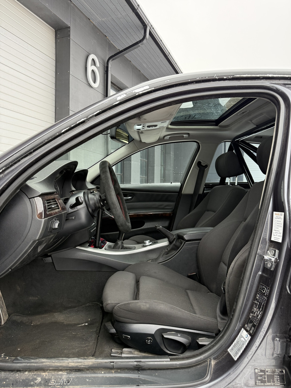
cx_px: 146
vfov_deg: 71.6
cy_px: 194
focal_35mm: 24
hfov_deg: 56.8
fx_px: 269
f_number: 1.78
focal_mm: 6.76
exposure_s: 1/243
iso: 160
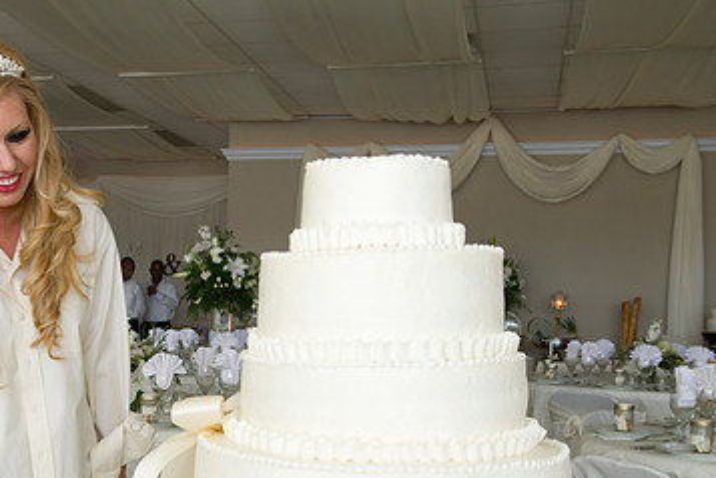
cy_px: 382
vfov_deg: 25.5
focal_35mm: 52
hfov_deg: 37.4
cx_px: 197
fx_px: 1034
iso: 1250
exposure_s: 1/200
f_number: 7.1
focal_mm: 32
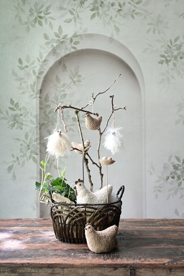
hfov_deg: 28.0
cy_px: 138
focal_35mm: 48
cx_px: 92
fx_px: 368
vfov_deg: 41.1
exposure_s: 1/10
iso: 500
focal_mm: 48
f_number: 5.6
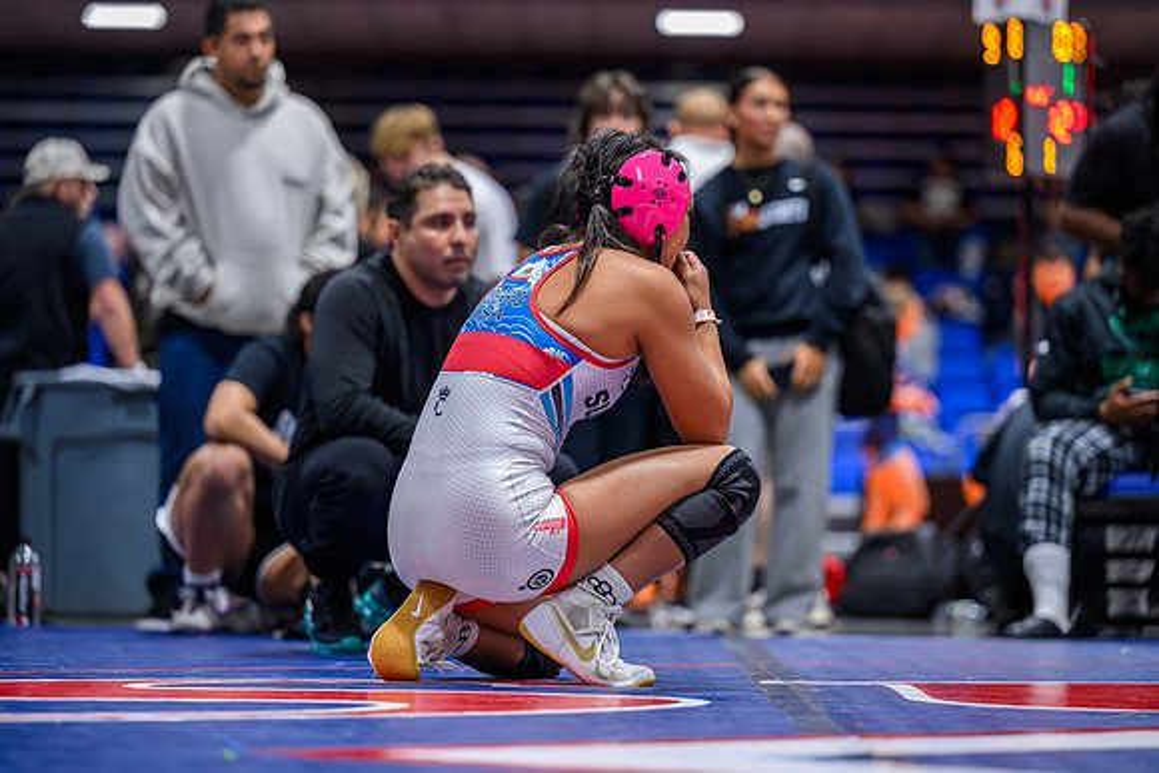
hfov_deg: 14.4
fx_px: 4584
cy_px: 386
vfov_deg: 9.6
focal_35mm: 142
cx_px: 580
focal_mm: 140
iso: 4000
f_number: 2.8
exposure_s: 1/800
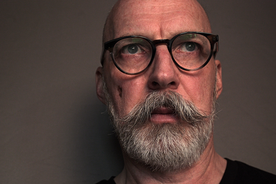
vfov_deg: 27.0
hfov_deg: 39.6
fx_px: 383
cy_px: 92
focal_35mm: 50
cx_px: 138
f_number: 9
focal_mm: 50
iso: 640
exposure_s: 1/100
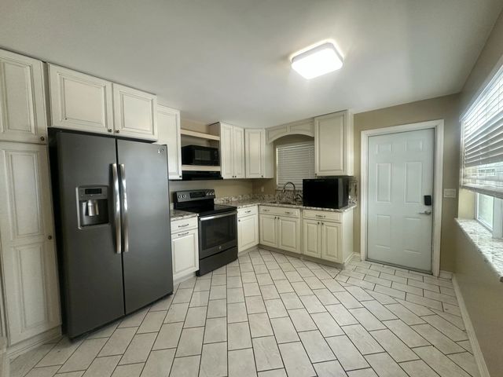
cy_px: 188
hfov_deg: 102.1
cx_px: 252
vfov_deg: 85.7
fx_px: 203
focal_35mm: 14
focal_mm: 2.22
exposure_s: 1/120
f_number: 2.2
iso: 250
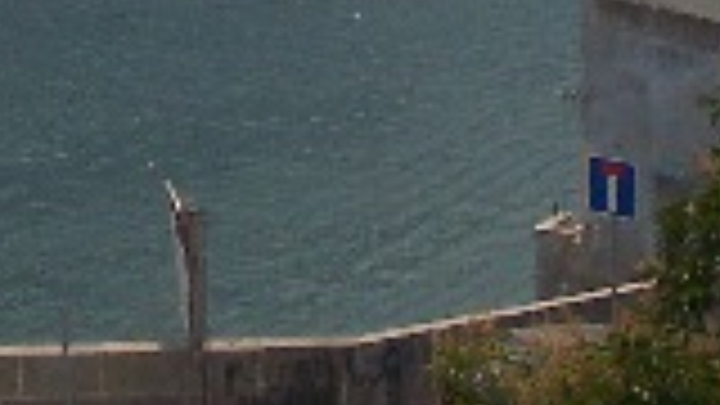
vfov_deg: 5.5
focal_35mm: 207
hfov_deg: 10.4
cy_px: -814
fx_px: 3952
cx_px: 130
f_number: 4.8
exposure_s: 1/1000
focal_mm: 8
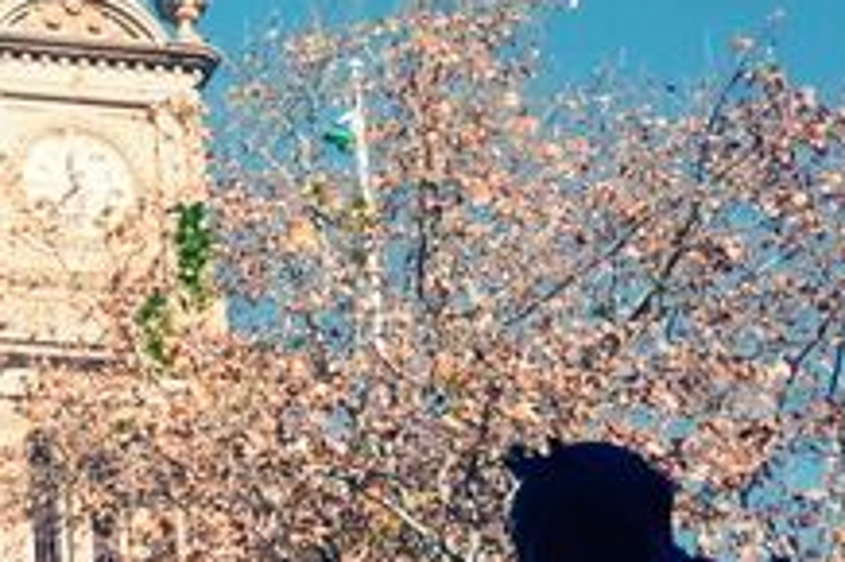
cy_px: 521
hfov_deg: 13.4
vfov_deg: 9.3
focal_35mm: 147
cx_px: -283
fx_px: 3448
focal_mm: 26
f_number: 16
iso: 1250
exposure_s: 1/500
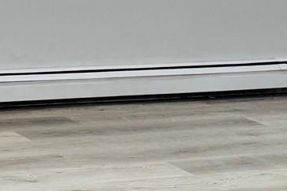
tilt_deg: -6.9
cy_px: -36
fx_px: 1124
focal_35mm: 141
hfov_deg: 13.2
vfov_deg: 9.6
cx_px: -216
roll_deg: -2.6
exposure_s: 1/120
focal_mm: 6.76
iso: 100
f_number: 1.78
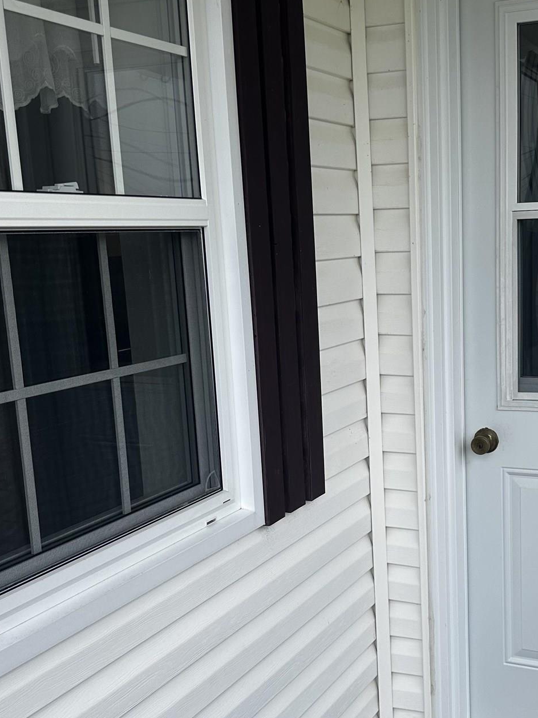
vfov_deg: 42.8
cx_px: 395
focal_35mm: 44
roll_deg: +2.0
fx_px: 912
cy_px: 415
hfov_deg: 32.3
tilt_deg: -10.6
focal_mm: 6.86
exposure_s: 1/2028
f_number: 1.78
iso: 80
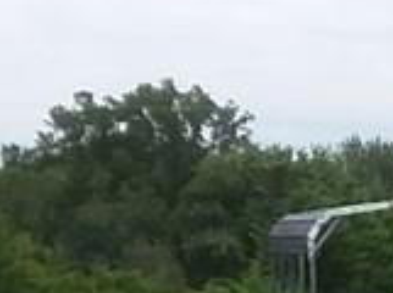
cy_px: 474
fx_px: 2096
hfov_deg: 9.1
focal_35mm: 185
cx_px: 1089
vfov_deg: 7.8
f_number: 1.9
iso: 40
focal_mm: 2.47
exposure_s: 1/488
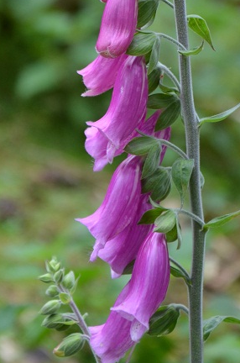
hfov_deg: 5.5
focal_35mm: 249
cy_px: -9
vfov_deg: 8.2
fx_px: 2502
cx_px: 116
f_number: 5.6
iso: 500
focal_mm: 70
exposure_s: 1/125
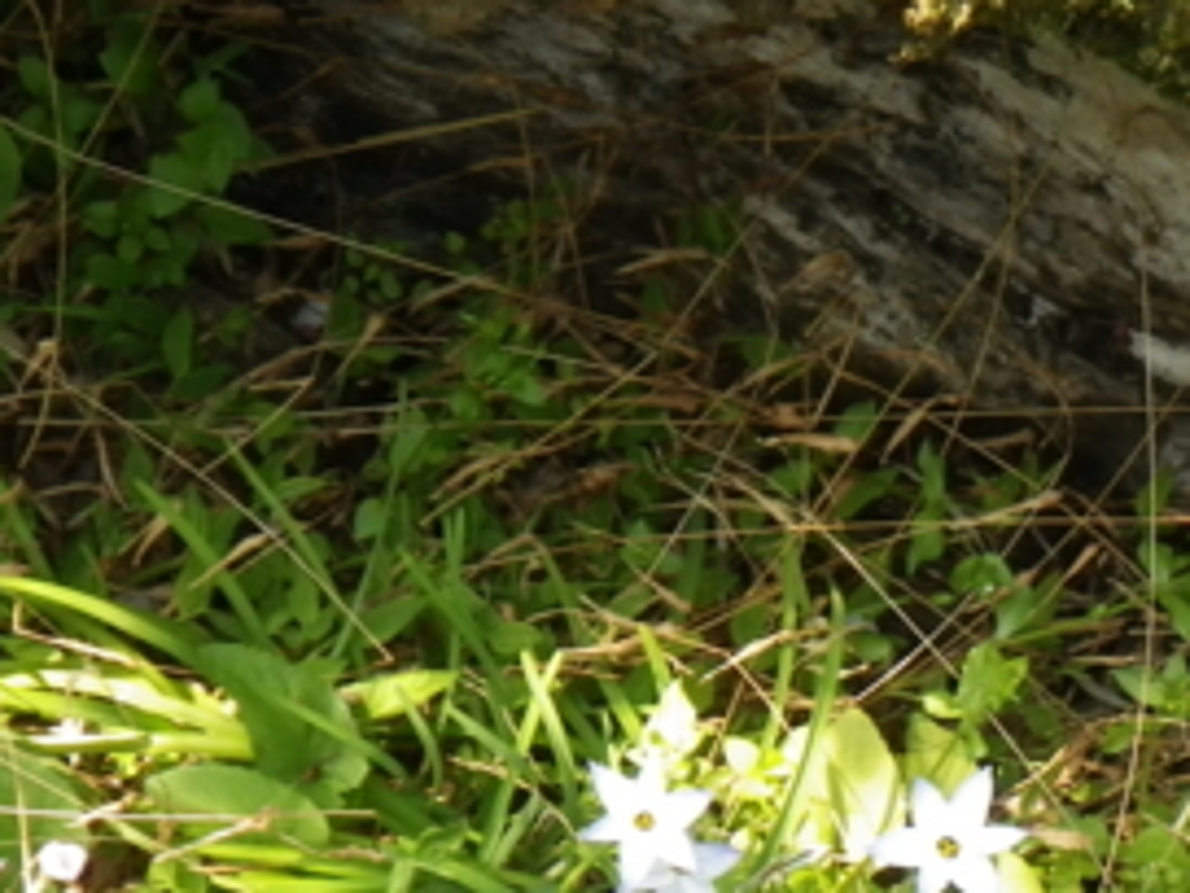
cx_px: 652
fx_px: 3438
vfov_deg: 14.5
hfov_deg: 19.6
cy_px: 911
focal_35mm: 100
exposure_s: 1/50
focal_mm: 6.1
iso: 125
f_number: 3.8
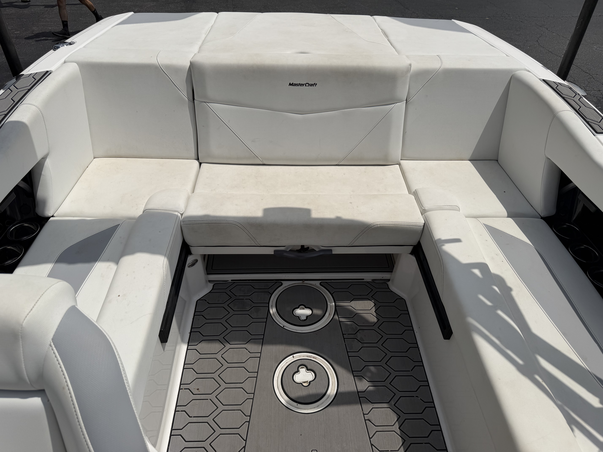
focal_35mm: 24
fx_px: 418
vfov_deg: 56.8
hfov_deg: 71.6
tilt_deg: -40.7
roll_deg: +2.1
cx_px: 302
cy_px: 226
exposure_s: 1/22727
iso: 80
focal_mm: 6.76
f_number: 1.78
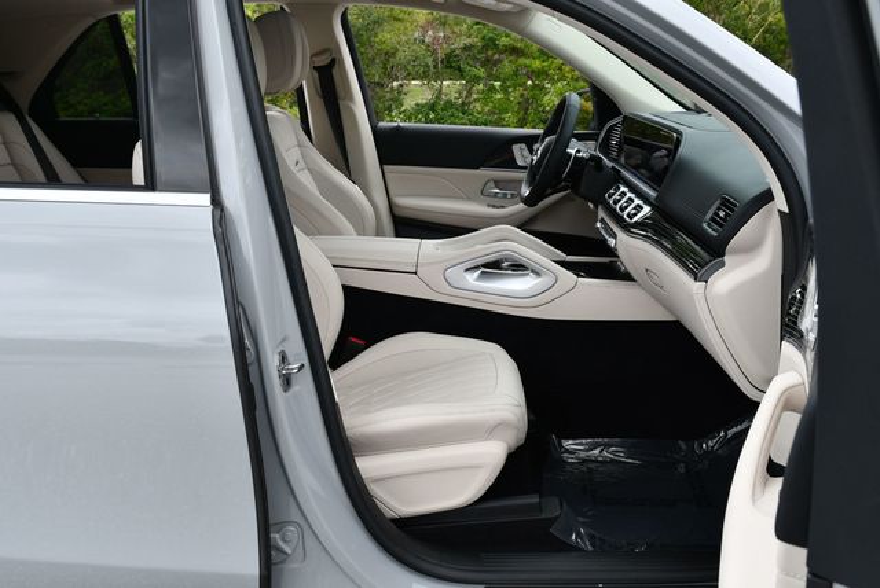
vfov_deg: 36.9
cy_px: 294
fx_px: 881
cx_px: 440
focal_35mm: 36
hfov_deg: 53.1
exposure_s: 1/250
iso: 200
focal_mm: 18
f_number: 7.1
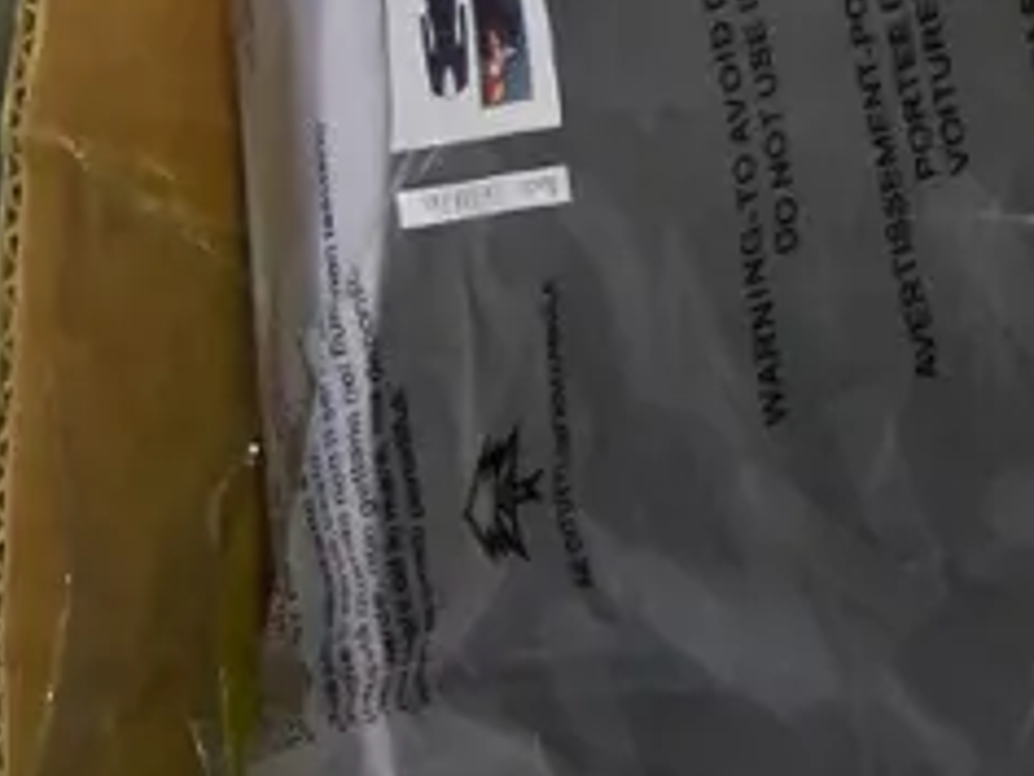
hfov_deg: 9.4
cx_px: 1862
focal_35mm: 200
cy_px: -232
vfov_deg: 7.3
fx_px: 5974
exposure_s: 1/60
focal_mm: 23
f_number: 4.3
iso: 1250
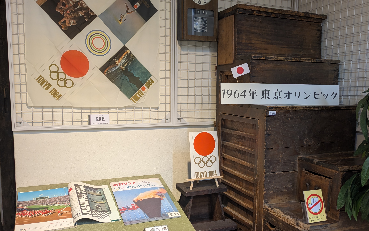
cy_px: 128
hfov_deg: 56.7
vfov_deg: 37.2
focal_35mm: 34
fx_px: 342
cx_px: 189
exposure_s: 1/30
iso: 51
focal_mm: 5.43
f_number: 1.89
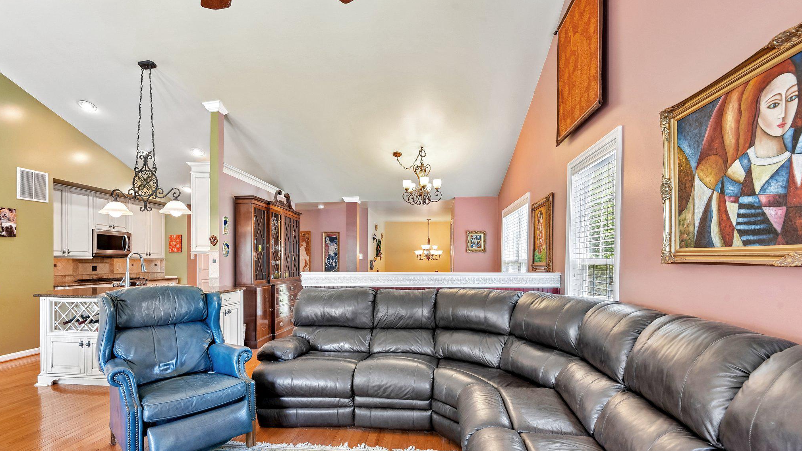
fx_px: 362
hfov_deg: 95.9
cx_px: 396
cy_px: 261
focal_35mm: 17
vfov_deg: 63.6
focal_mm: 16
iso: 400
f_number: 8
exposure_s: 1/6
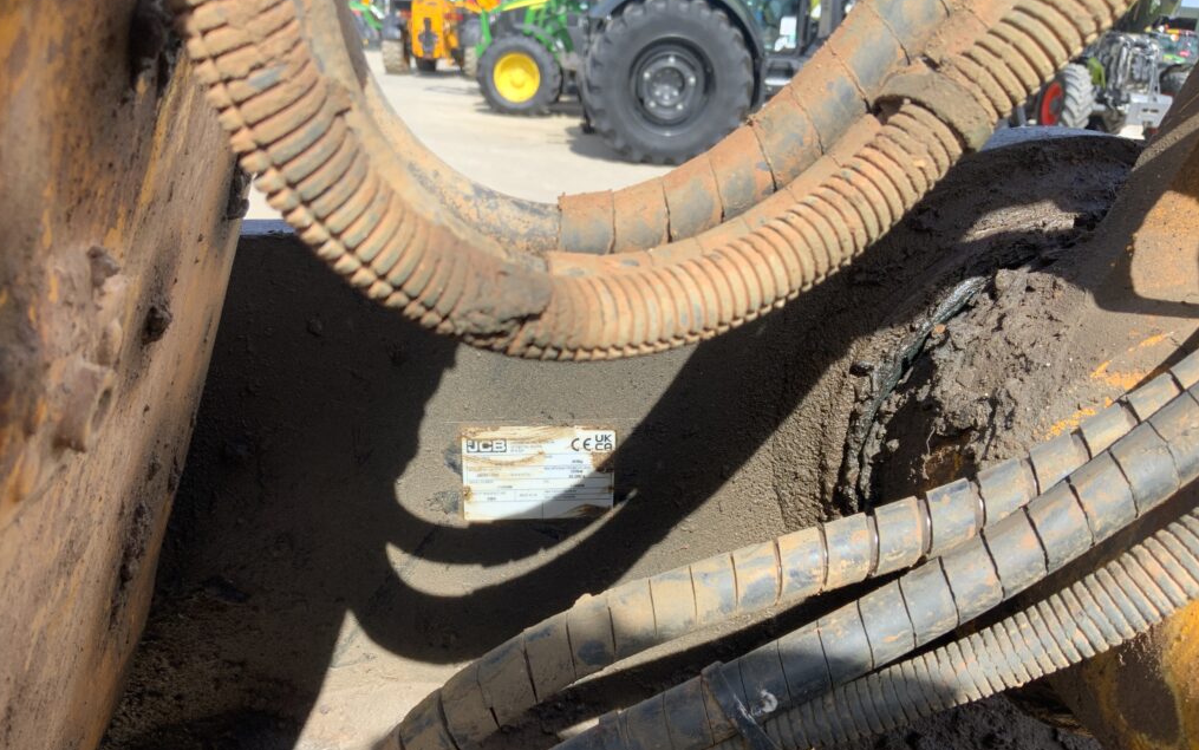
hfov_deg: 61.2
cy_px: 436
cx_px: 595
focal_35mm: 31
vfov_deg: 40.5
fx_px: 1013
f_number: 1.8
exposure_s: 1/386
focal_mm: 3
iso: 16
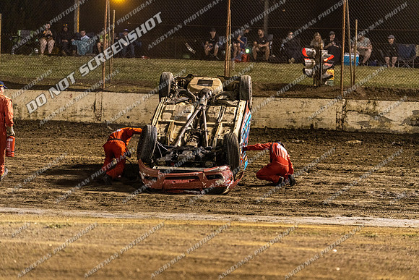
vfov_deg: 11.8
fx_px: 1350
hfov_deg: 17.6
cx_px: 210
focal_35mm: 116
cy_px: 140
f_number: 2.8
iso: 1600
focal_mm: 116
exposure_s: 1/160
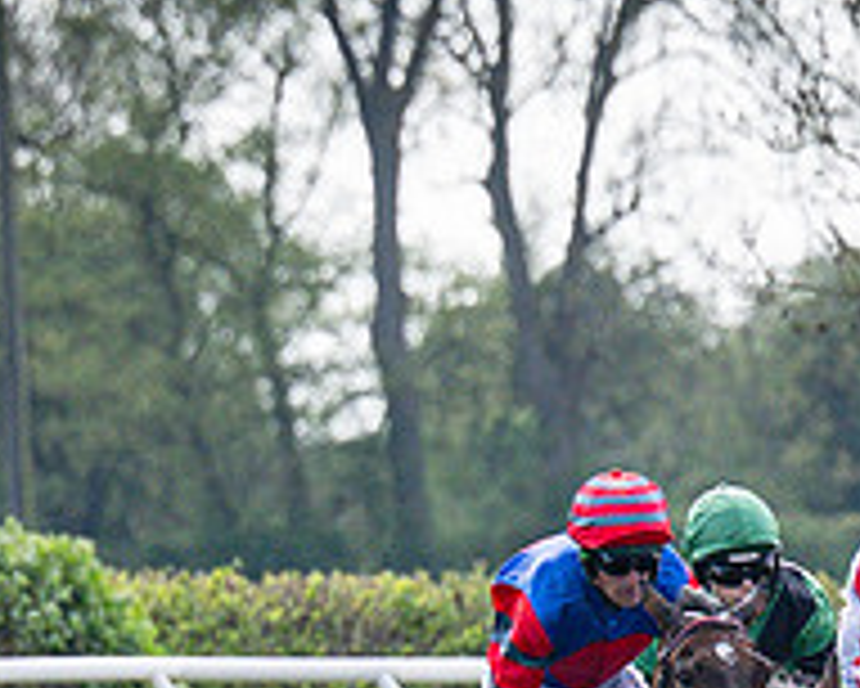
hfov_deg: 1.3
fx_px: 39217
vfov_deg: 1.0
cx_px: 1312
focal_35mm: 1540
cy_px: 811
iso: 400
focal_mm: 175
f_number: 4
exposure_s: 1/2000
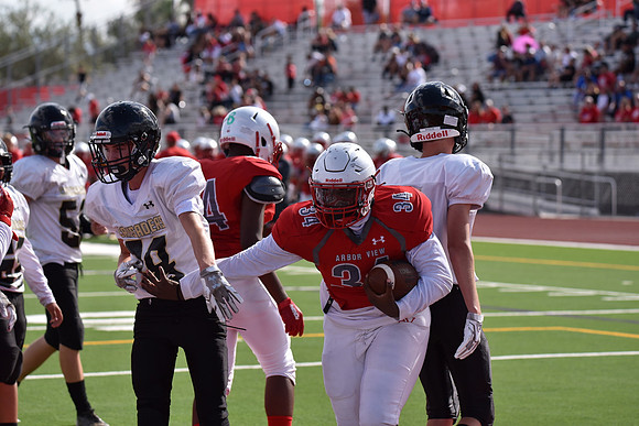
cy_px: 213
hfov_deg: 13.7
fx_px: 2663
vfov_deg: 9.2
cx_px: 320
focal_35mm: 150
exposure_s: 1/4000
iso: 720
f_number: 5.6
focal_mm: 150
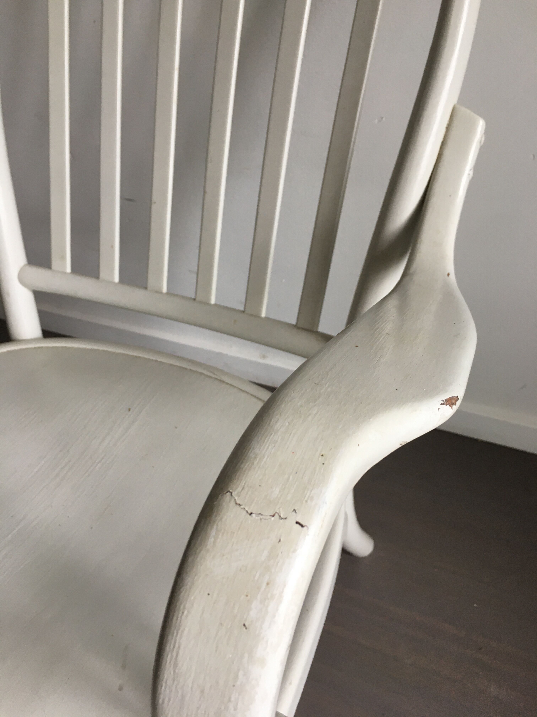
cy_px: 358
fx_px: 600
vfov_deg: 61.7
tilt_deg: -45.4
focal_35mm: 29
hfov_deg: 48.2
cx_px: 268
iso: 40
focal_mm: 4.15
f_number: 2.2
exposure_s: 1/33
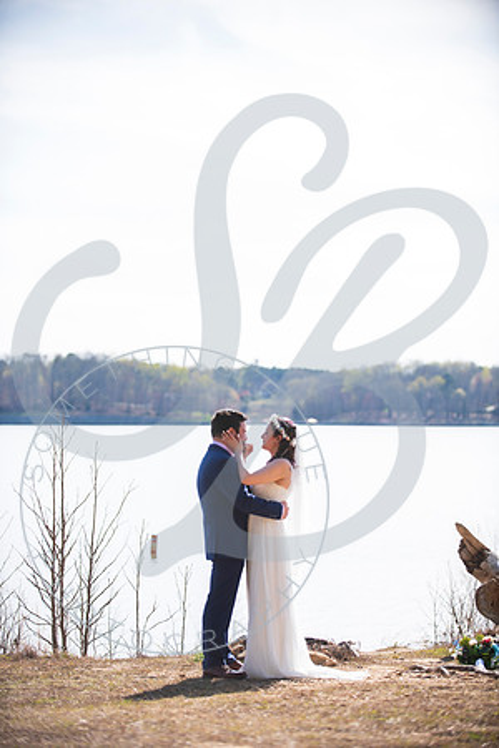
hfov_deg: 13.4
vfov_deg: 20.0
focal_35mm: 102
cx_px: 250
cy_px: 374
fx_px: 2121
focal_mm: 102
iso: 100
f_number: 2.8
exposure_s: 1/800
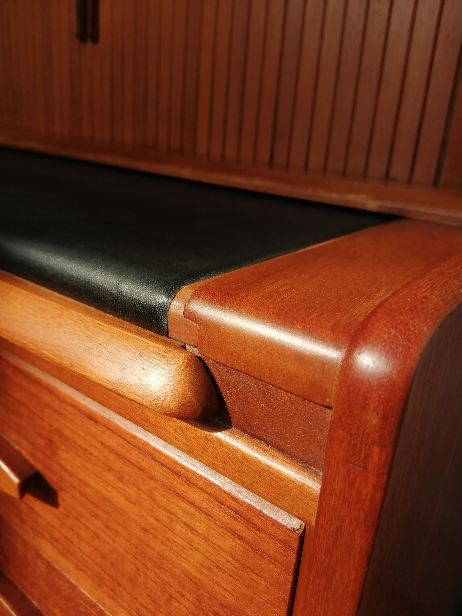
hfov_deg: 53.1
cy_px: 308
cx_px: 231
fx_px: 463
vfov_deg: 67.3
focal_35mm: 26
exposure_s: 1/2066
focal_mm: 3.6
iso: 50
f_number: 1.8
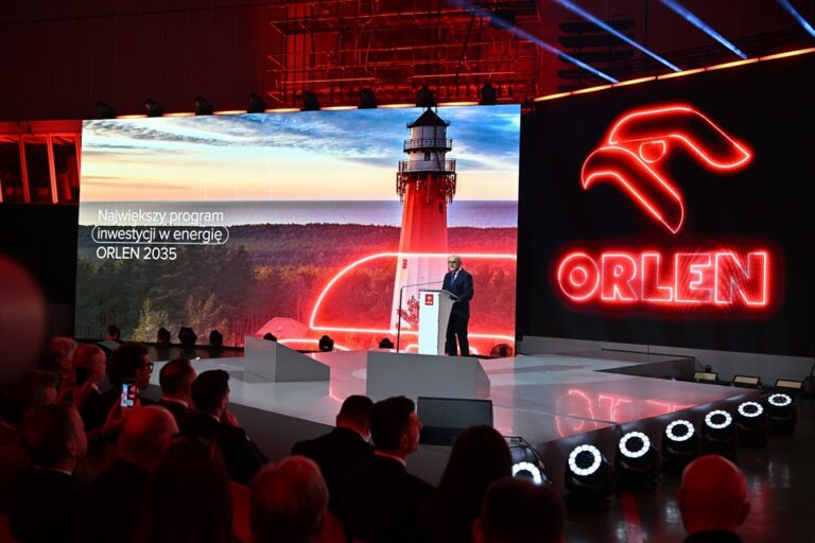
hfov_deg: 57.2
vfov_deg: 40.0
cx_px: 408
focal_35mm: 33
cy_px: 272
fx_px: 747
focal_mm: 33
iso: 500
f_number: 3.2
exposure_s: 1/160
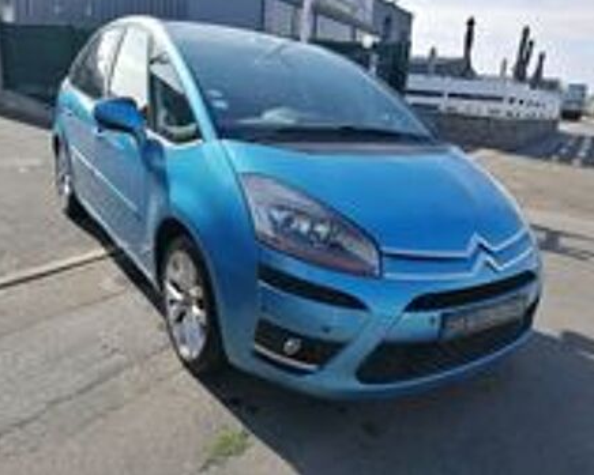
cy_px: 234
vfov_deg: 50.0
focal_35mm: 29
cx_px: 320
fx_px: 510
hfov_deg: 60.4
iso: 50
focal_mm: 4.75
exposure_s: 1/1372
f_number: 1.8
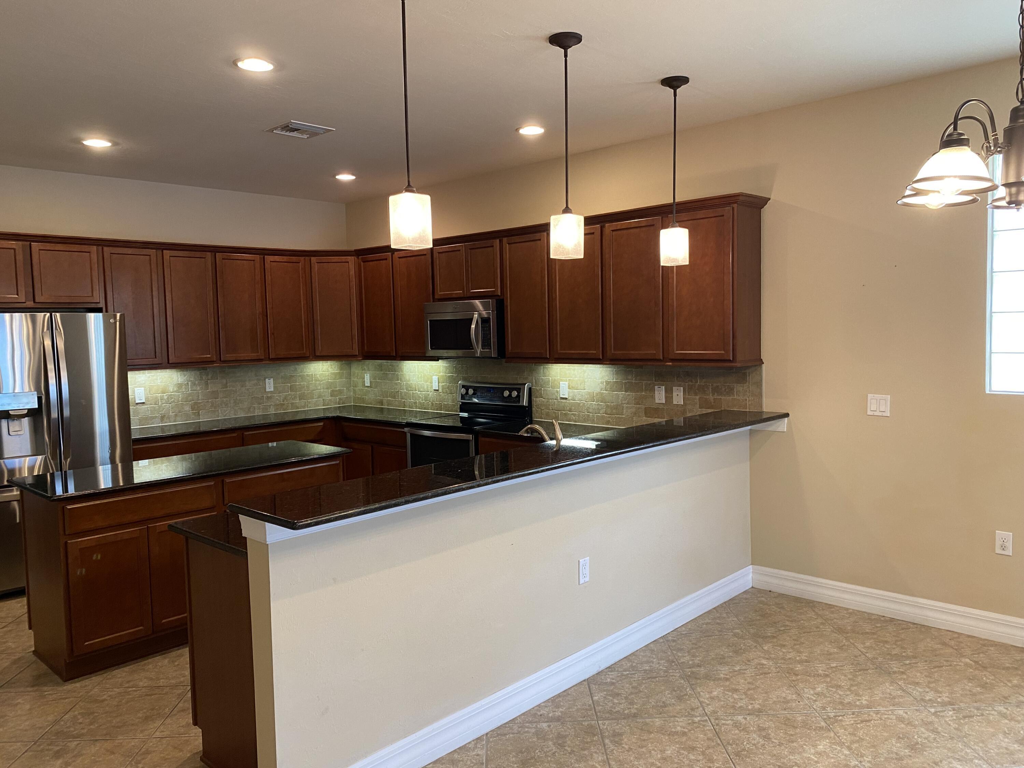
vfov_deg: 53.1
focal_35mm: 26
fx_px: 769
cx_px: 512
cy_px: 384
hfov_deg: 67.3
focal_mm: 4.25
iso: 125
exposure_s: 1/60
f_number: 1.8
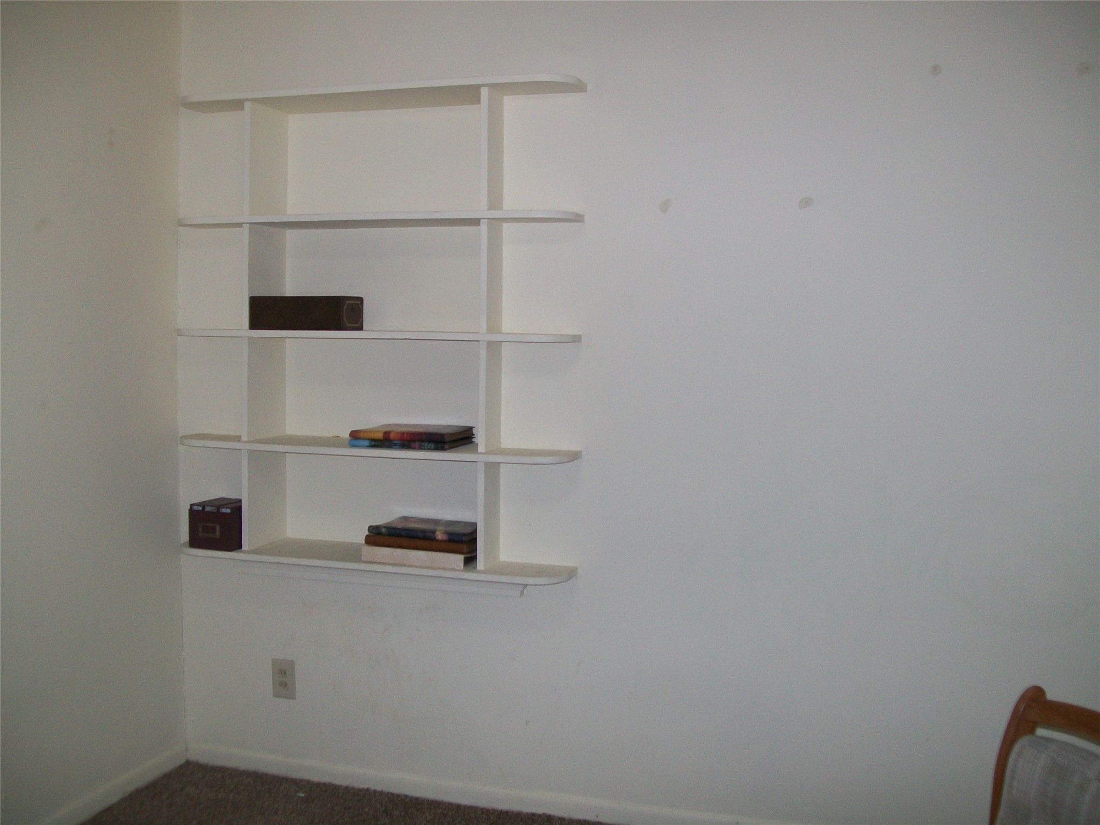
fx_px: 1144
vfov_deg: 39.7
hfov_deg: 51.4
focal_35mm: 36
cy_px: 412
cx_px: 550
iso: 64
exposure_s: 1/60
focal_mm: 6
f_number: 2.7
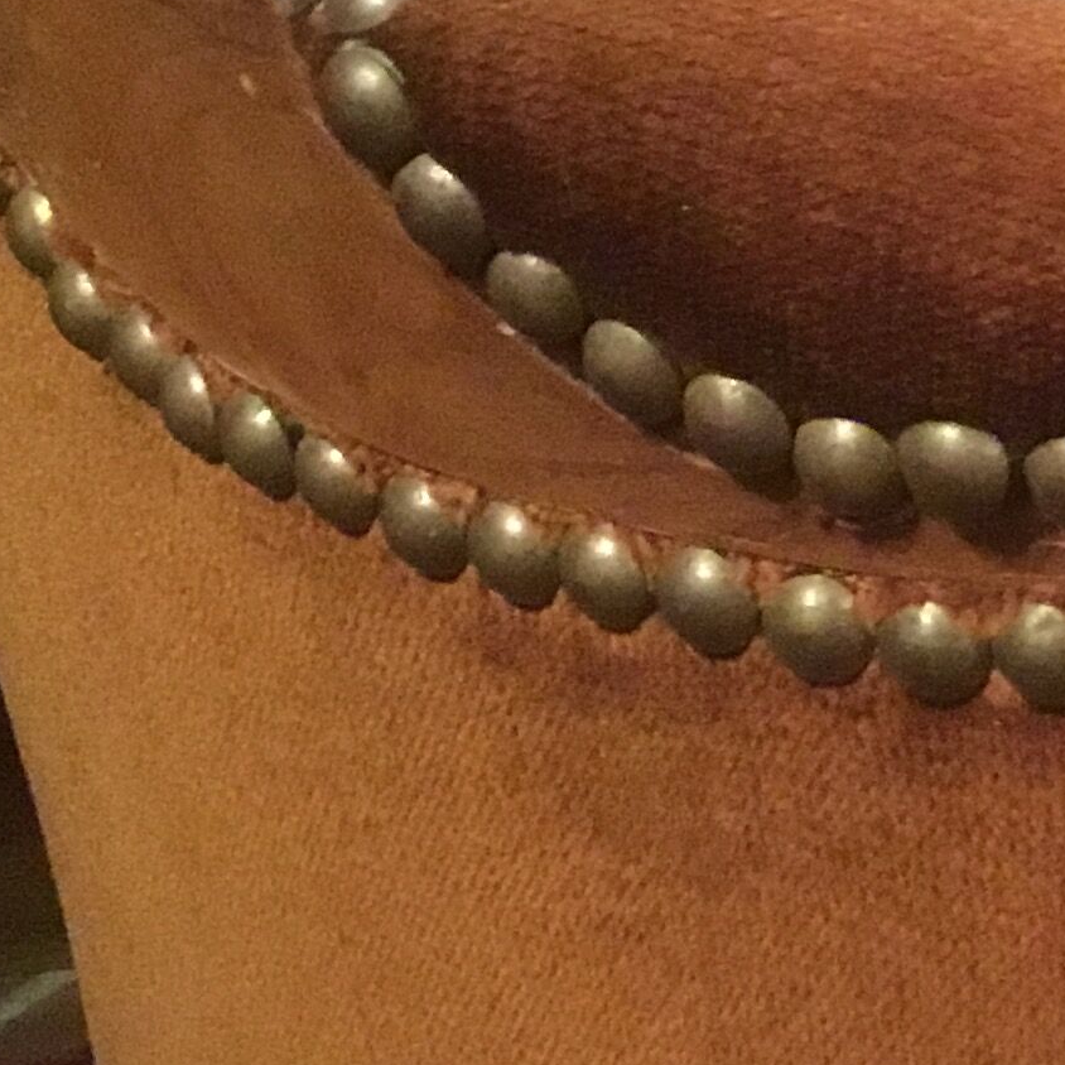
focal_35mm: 106
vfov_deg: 16.4
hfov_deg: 15.7
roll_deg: -0.3
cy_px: 524
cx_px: 1341
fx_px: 3690
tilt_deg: -26.9
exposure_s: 1/17
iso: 800
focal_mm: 3.3
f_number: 2.4
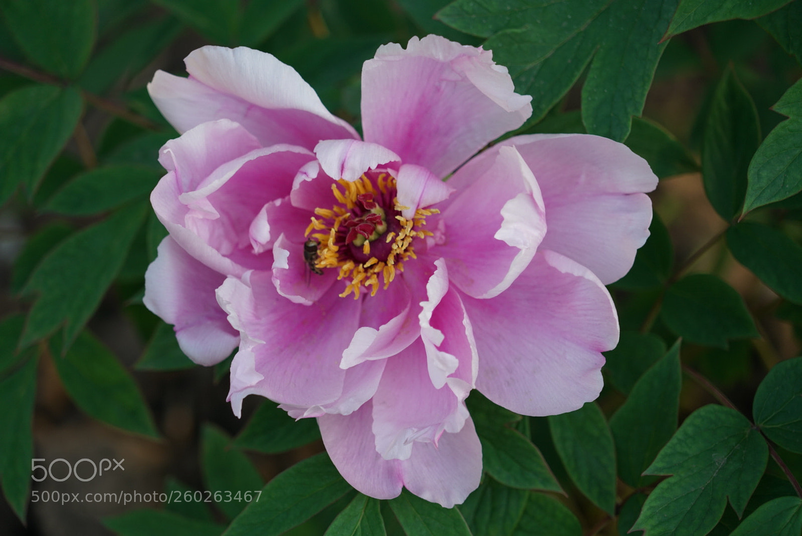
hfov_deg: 9.7
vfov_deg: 6.5
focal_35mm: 212
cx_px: 401
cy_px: 268
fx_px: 4726
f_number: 6.3
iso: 500
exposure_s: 1/250
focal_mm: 212
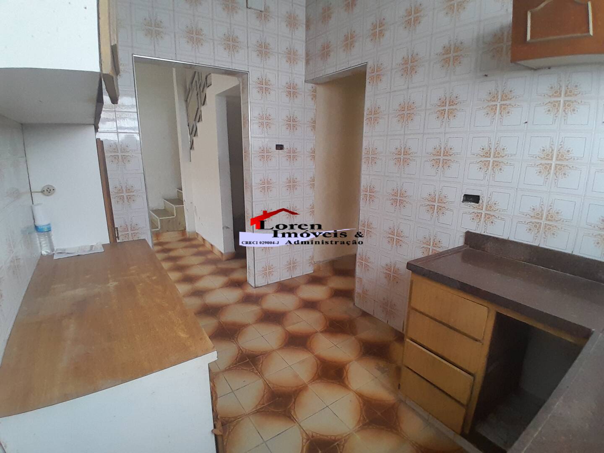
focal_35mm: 17
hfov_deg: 91.0
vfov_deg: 74.7
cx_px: 302
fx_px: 297
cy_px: 226
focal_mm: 1.46
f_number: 2.2
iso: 160
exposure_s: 1/30
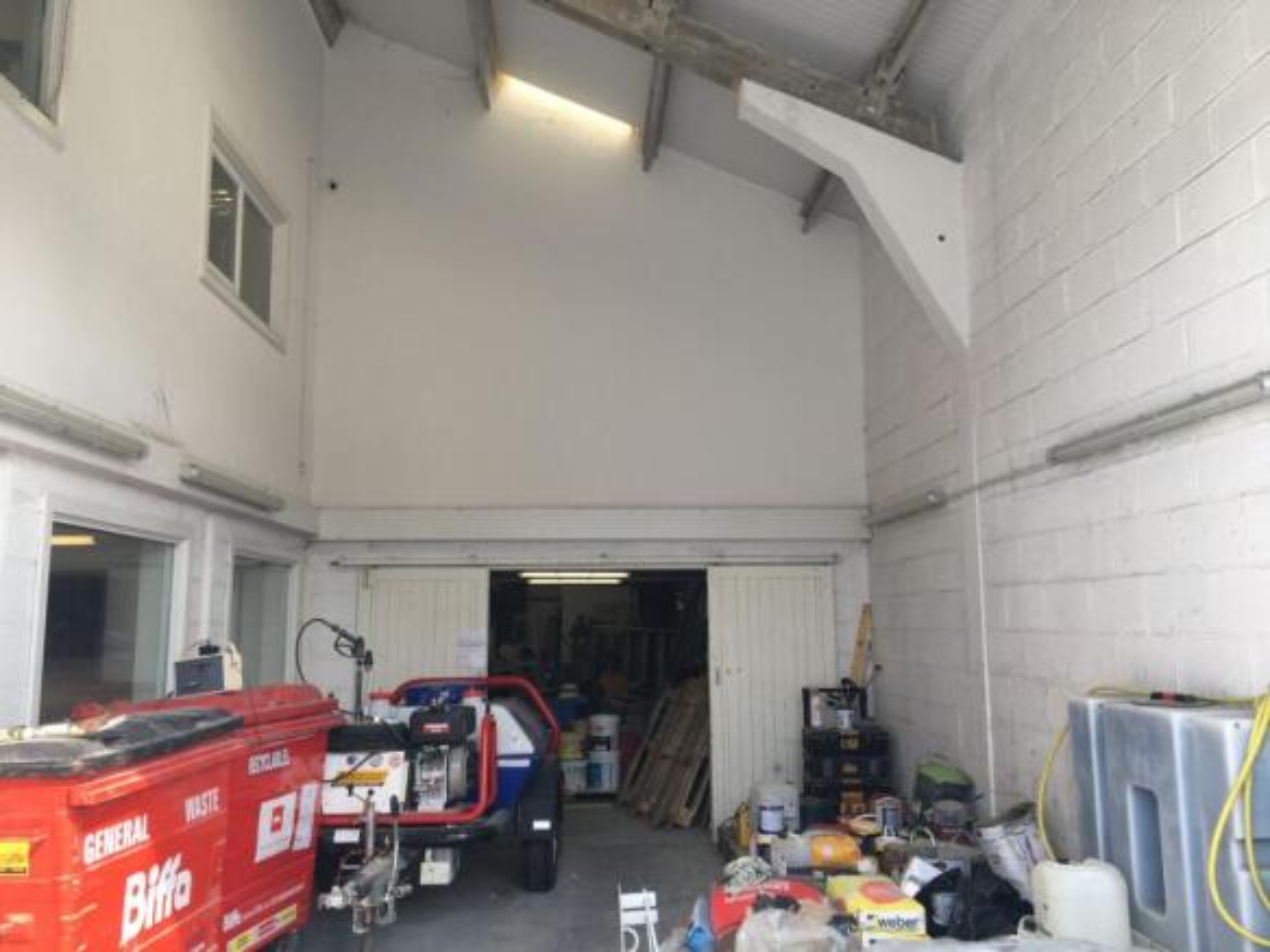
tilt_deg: +9.2
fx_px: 1064
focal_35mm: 29
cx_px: 635
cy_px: 476
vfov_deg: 48.2
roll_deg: +0.5
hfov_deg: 61.7
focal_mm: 4.15
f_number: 2.2
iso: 25
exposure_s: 1/346
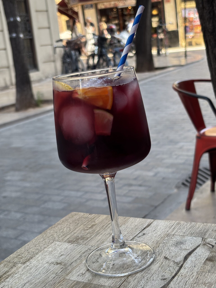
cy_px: 144
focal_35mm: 52
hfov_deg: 28.0
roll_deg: +6.4
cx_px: 108
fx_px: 433
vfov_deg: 36.8
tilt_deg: -13.4
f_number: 1.6
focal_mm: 5.96
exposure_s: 1/50
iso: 25
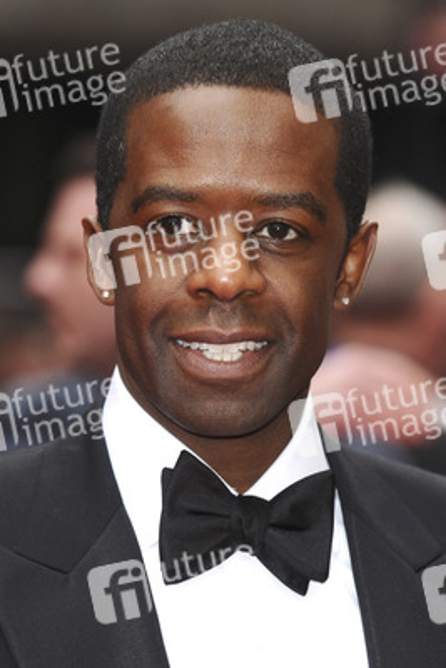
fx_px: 4317
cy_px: 334
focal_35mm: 232
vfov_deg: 8.9
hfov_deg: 5.9
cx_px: 223
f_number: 4.5
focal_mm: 155
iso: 320
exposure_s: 1/250
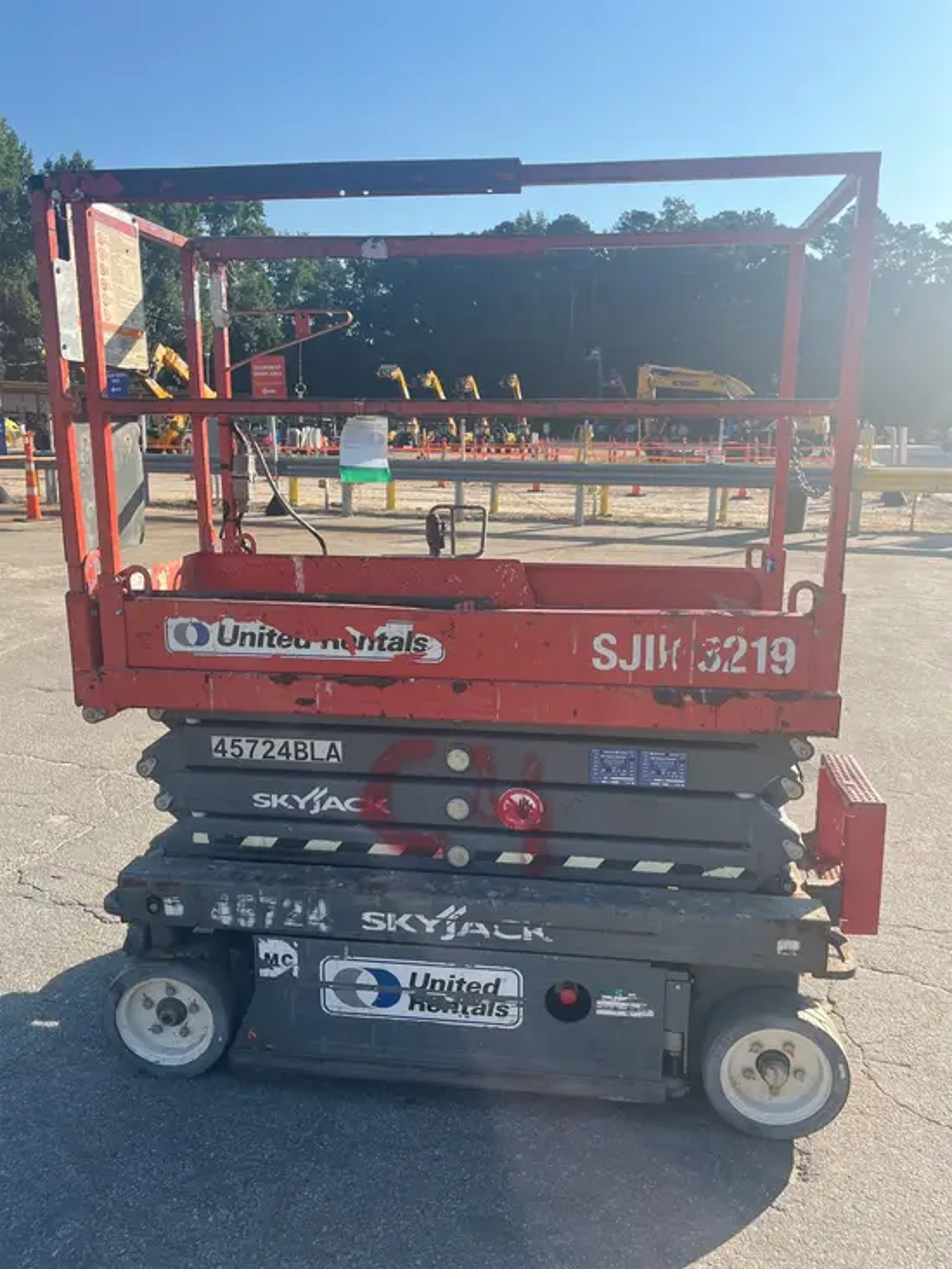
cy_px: 634
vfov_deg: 67.3
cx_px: 476
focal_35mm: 26
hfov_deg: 53.1
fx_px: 953
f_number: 1.6
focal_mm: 5.1
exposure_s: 1/1748
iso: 50
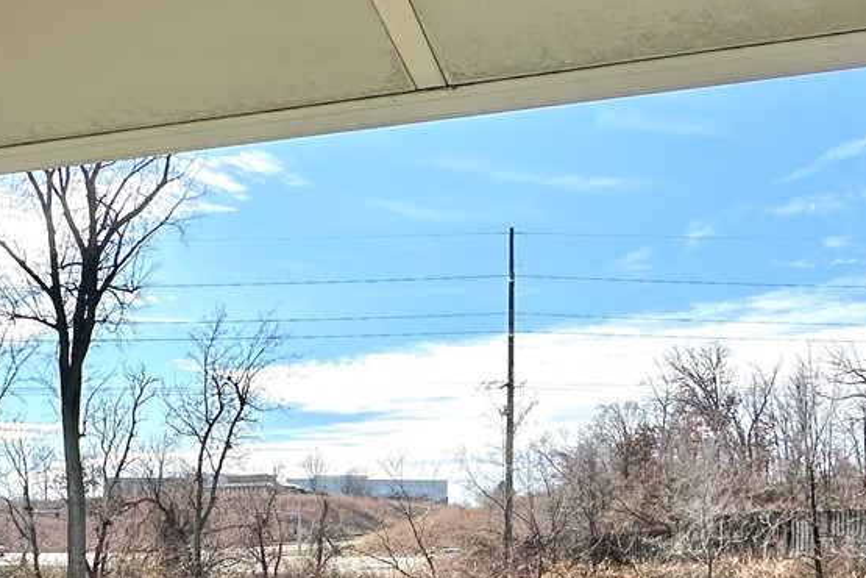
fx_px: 1010
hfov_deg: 45.9
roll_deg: -1.1
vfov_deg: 30.3
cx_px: 315
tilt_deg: +0.5
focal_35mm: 42
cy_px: 534
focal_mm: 2.22
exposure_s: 1/3205
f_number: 2.2
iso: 50
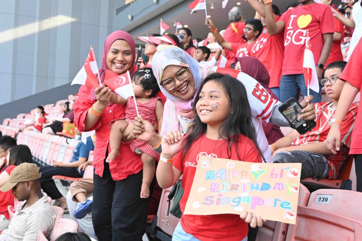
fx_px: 432
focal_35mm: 43
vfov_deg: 31.1
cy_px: 115
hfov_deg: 45.5
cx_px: 187
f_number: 7.1
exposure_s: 1/400
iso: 3200
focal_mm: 41
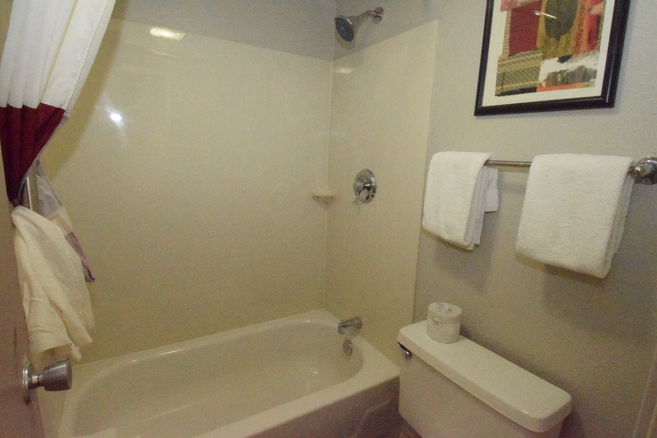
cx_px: 328
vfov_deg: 67.4
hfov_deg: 90.0
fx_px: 328
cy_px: 219
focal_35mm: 18
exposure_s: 1/60
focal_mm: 12
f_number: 22
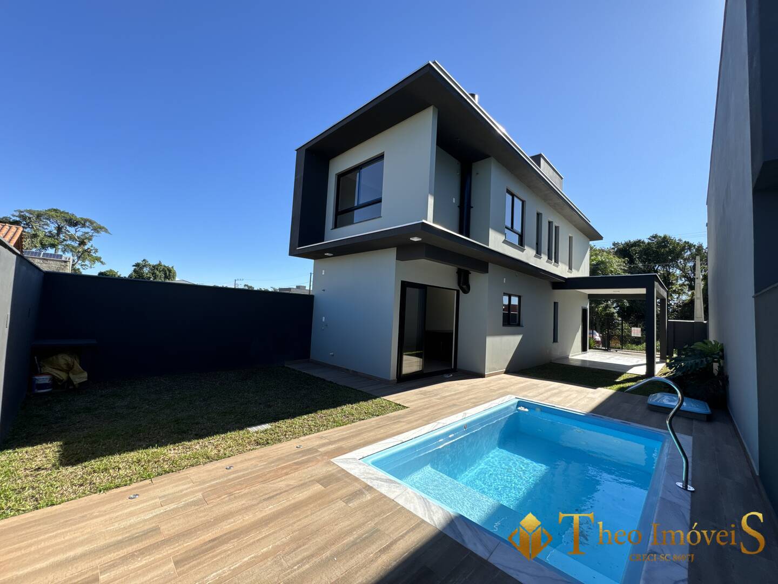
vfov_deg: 85.7
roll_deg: -3.6
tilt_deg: +2.3
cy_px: 292
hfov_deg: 102.1
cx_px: 389
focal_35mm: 14
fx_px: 315
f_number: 2.2
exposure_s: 1/840
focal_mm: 2.22
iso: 40
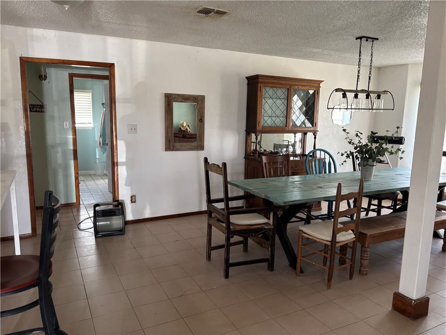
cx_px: 223
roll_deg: -0.9
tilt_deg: -8.7
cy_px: 168
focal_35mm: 26
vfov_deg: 53.1
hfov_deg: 67.3
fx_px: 335
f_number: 1.6
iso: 160
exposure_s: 1/60
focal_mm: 5.96
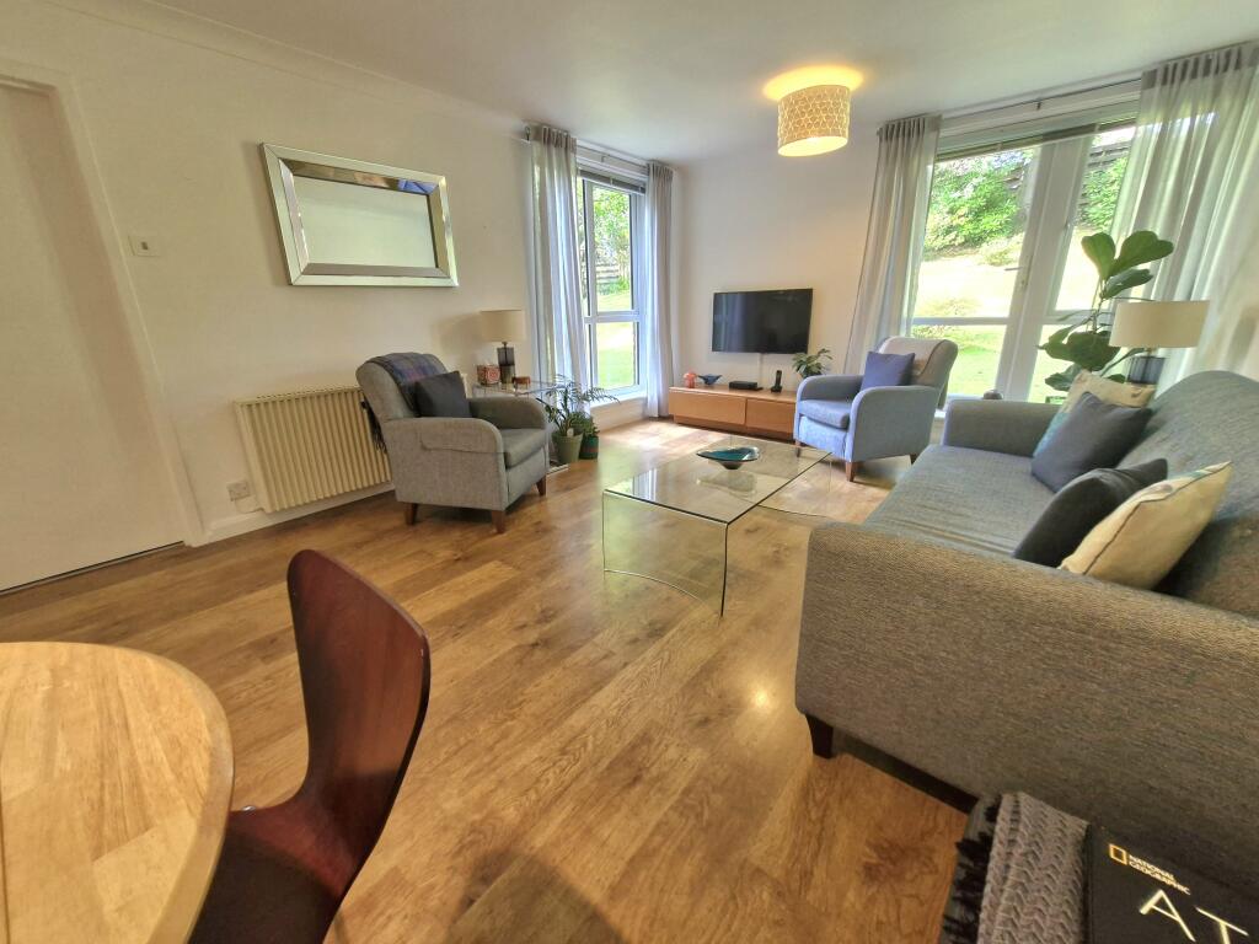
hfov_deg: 106.2
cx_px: 630
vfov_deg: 89.9
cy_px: 472
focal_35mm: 13
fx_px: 473
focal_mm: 1.74
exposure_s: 1/50
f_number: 2.2
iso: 200
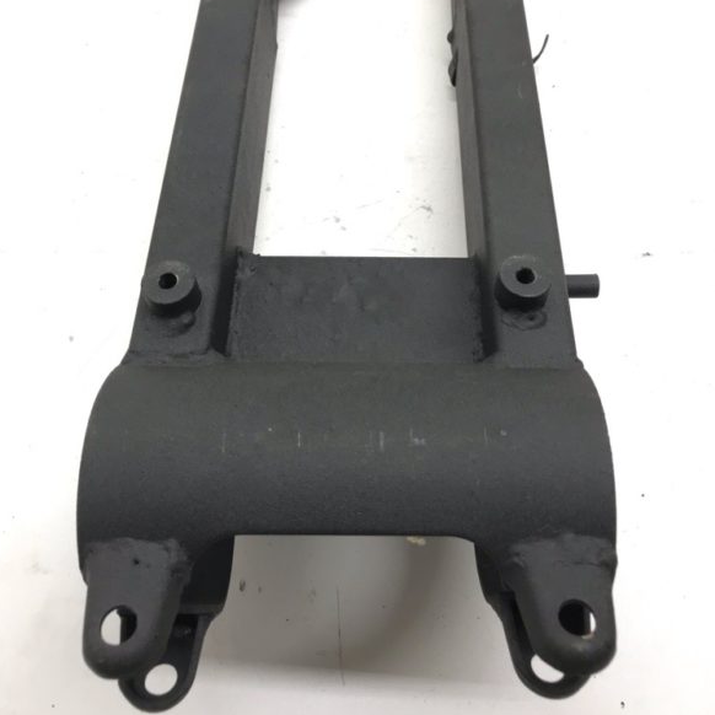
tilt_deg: -68.6
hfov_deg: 48.5
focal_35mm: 34
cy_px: 315
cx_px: 360
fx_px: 795
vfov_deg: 48.3
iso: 32
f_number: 1.8
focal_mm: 3.99
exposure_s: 1/120
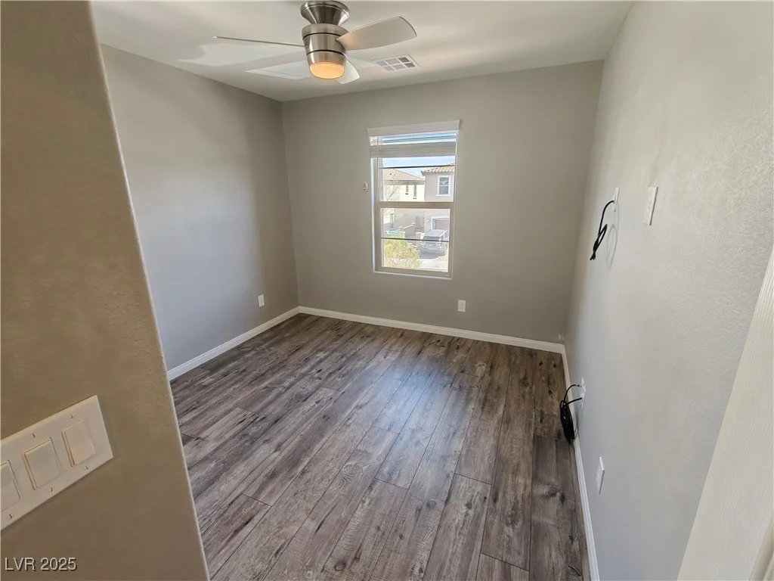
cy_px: 290
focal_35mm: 15
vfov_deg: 81.7
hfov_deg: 98.2
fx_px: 335
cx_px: 387
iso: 400
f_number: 2
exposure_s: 1/120
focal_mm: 2.3
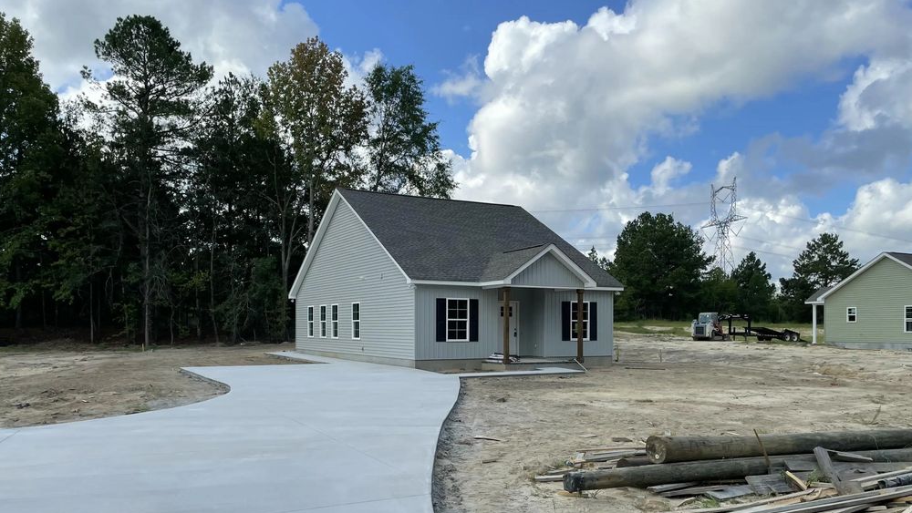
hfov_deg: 66.1
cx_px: 452
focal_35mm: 29
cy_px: 334
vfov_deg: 39.8
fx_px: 701
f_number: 1.6
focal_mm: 4.2
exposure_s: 1/2747
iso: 32
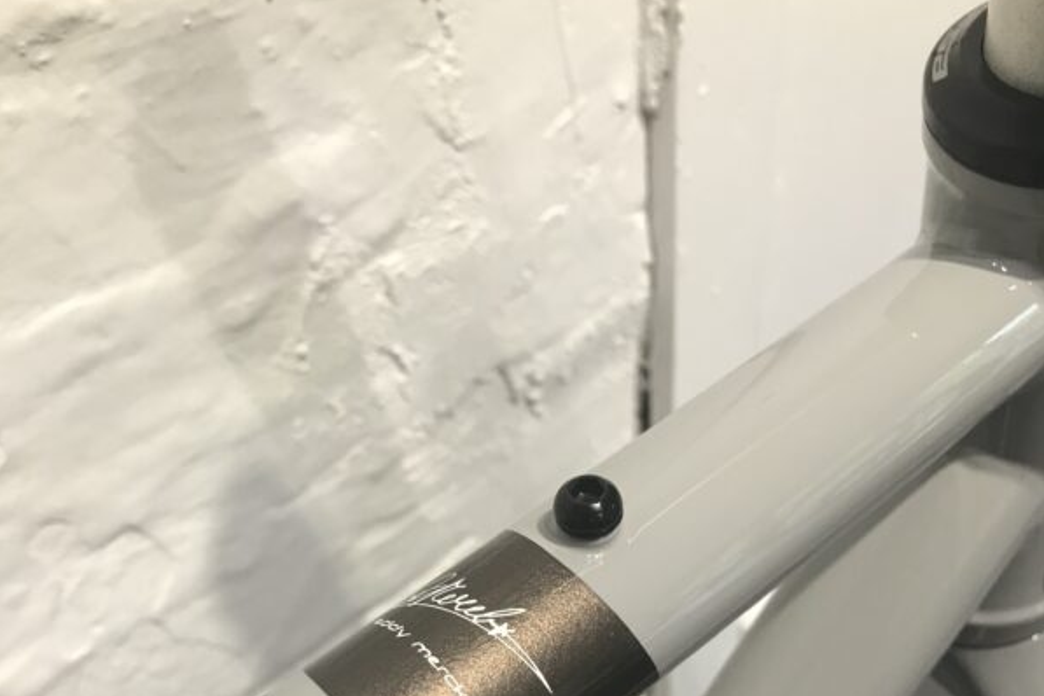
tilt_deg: -54.2
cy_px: 677
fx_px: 1131
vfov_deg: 31.9
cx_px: 521
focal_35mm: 39
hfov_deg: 49.6
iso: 25
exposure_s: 1/33
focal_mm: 3.99
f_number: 1.8
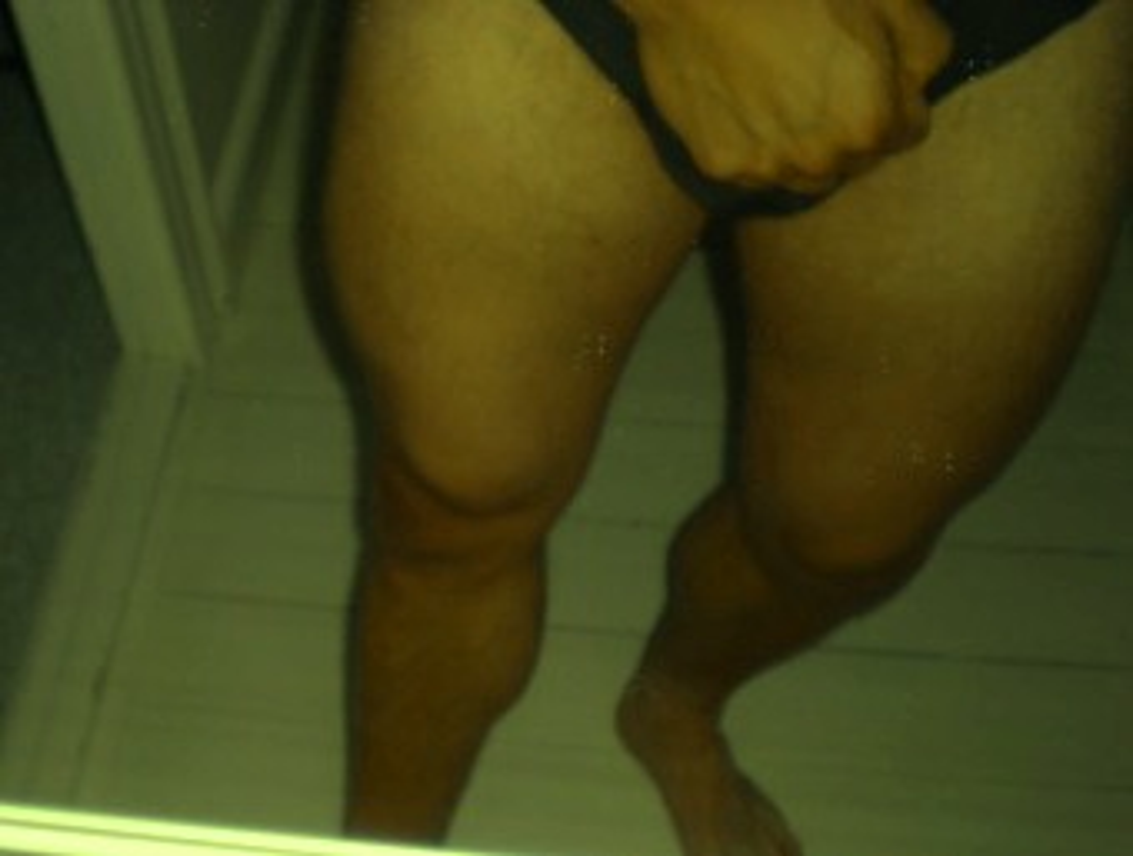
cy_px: 428
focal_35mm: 38
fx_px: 1247
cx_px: 566
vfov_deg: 37.9
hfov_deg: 48.9
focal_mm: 6.3
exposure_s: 1/60
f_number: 3.1
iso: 50
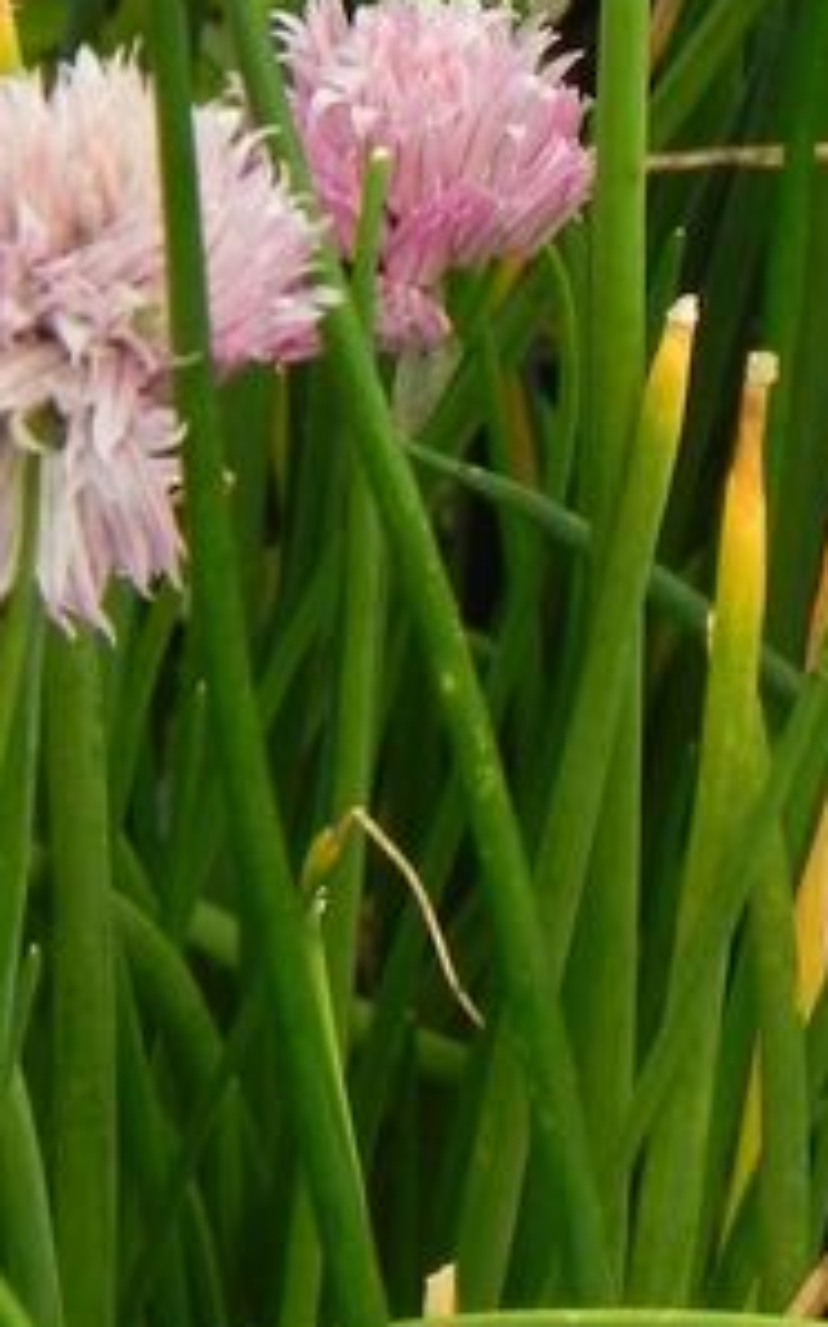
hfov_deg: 1.6
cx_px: 476
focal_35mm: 828
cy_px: -325
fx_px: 29924
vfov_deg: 2.5
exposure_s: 1/40
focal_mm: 51.8
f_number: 5
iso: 160
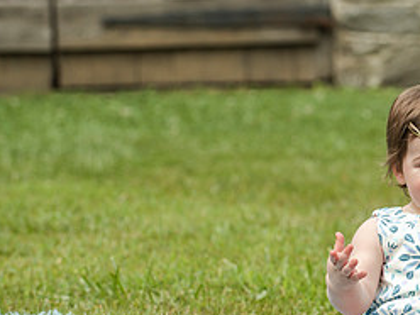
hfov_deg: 6.7
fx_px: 3543
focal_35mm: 292
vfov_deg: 5.1
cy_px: 137
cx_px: 466
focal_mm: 125
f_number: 5.6
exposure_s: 1/1250
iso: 400
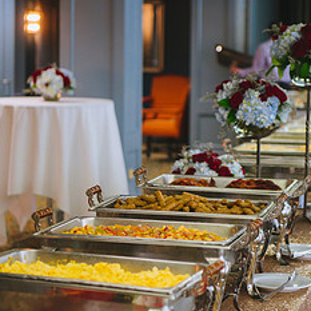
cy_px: 156
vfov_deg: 15.2
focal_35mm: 115
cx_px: 172
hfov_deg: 15.2
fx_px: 1169
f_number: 2.8
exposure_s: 1/160
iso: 1250
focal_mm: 70
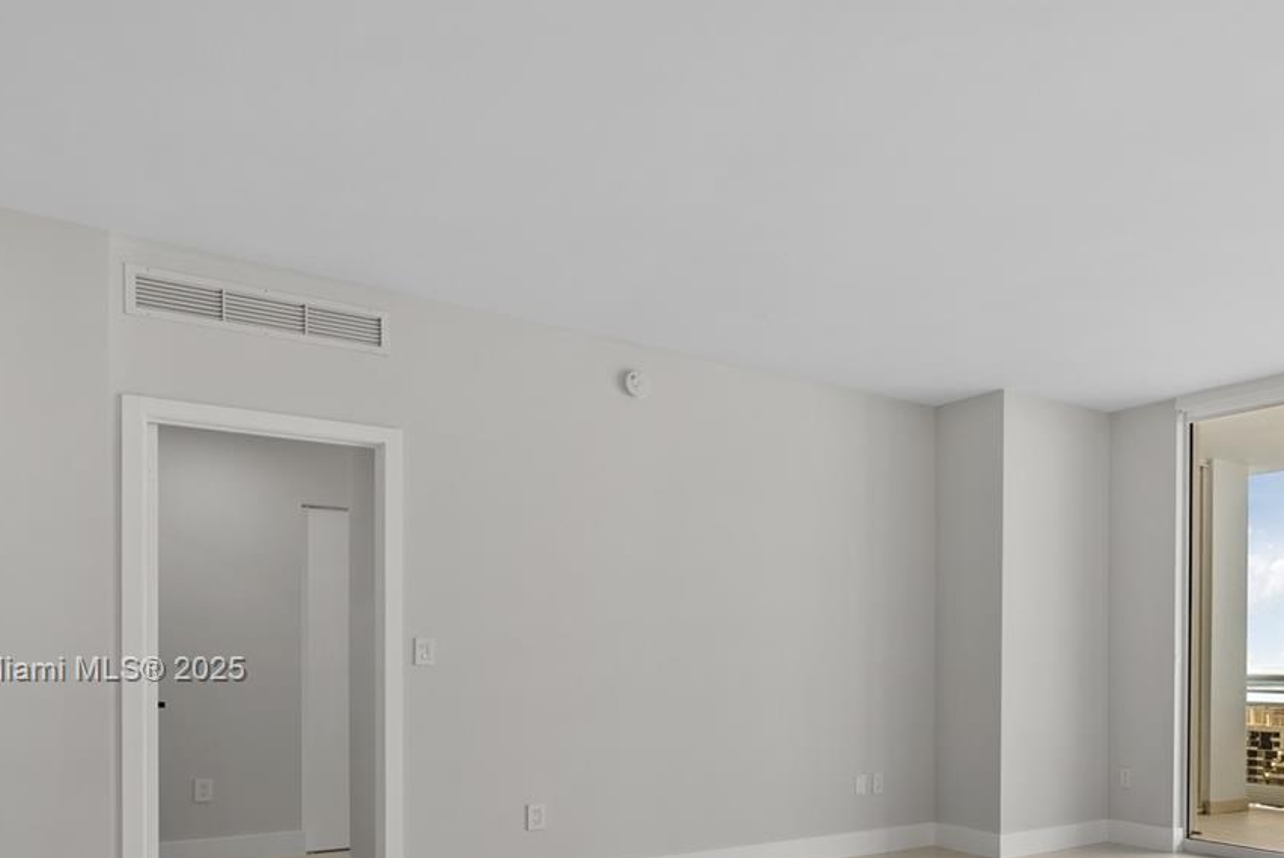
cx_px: 968
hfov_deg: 58.6
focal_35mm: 30
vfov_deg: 42.0
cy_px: 671
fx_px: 1071
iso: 100
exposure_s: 1/6
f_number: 11
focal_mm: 16
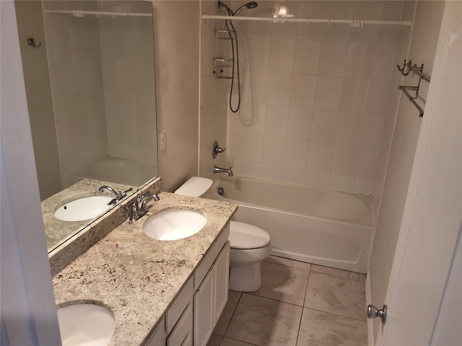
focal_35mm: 28
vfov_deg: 49.7
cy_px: 173
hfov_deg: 63.4
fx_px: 374
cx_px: 231
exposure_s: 1/40
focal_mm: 2.91
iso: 125
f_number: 1.9
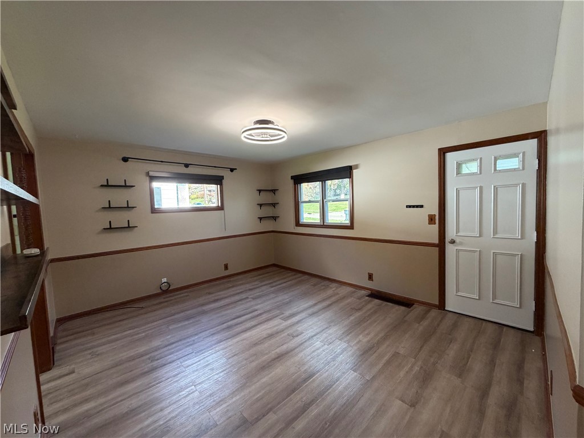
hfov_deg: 102.1
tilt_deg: -3.1
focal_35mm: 14
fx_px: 236
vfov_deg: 85.7
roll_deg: +2.1
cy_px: 219
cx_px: 292
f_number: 2.2
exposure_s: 1/121
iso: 320
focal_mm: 2.22
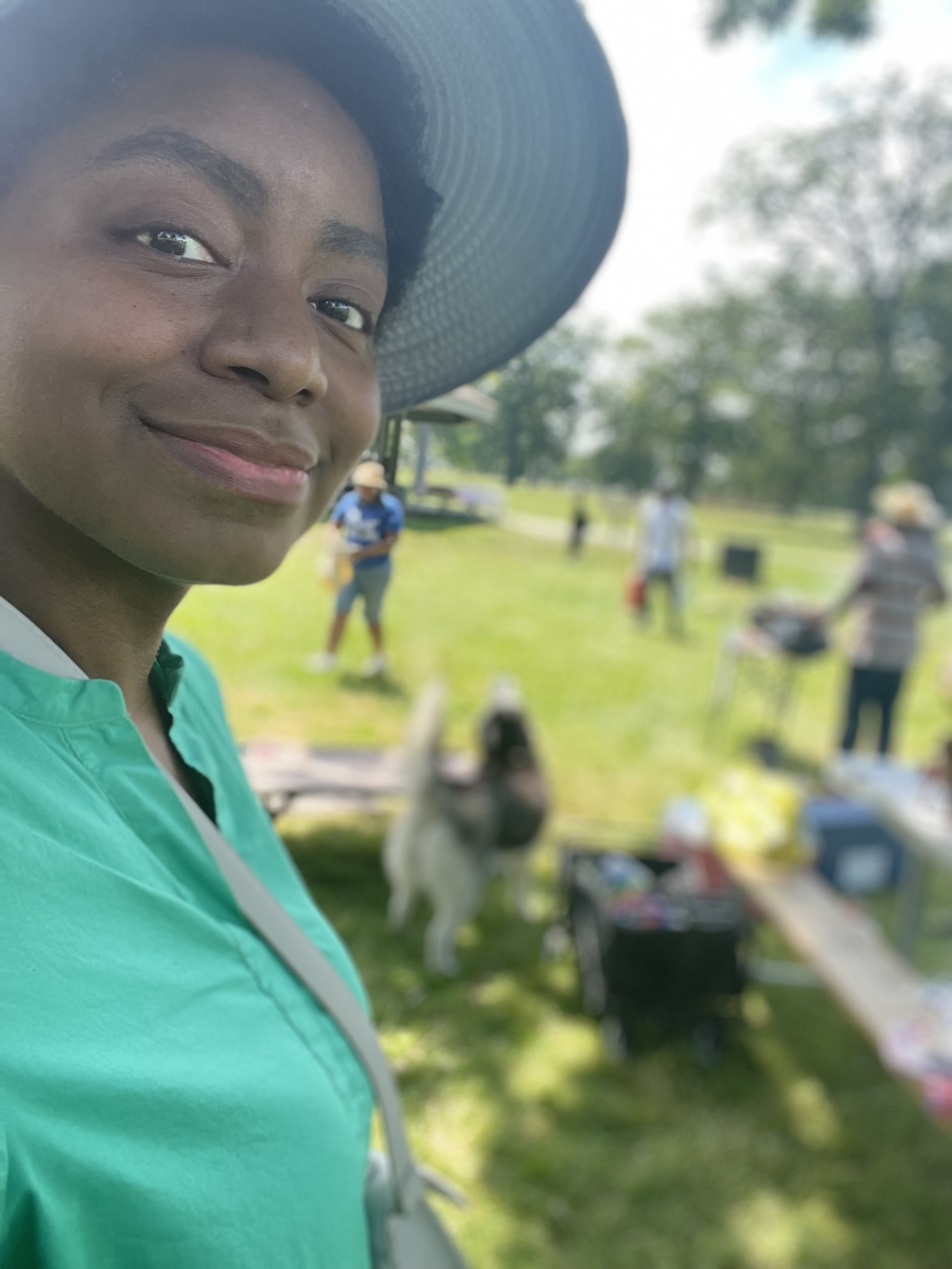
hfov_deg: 46.8
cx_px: 476
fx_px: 1100
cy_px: 634
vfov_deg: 60.0
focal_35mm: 30
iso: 25
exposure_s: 1/121
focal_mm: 2.71
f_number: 2.2
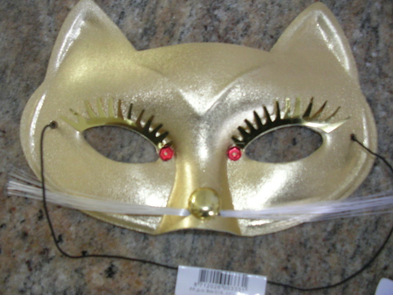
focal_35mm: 38
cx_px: 196
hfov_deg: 49.0
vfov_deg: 37.7
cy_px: 148
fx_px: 431
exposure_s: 1/28.6
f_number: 2.8
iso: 134
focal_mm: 5.8
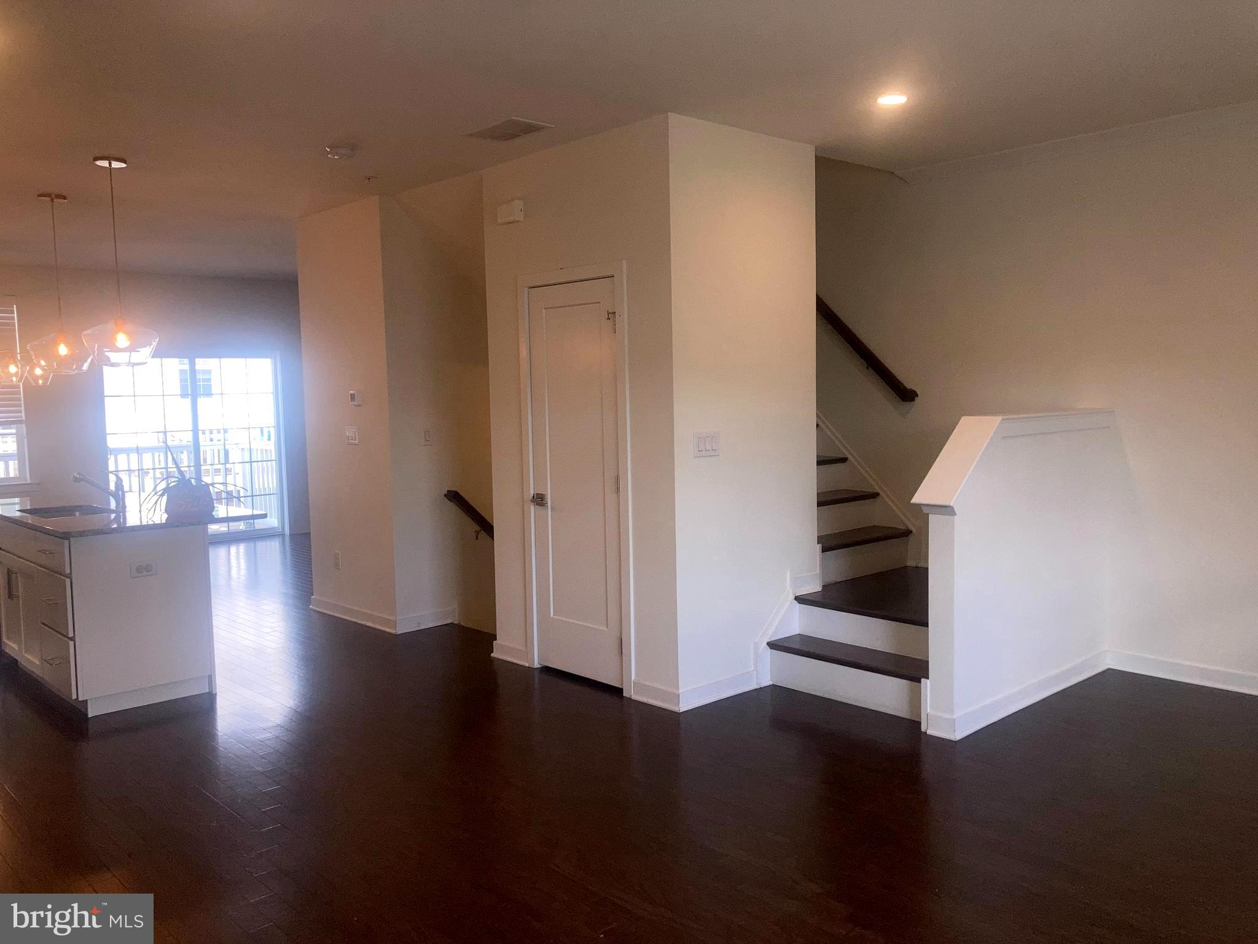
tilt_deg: -3.2
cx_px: 629
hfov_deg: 63.4
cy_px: 472
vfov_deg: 49.7
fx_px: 1018
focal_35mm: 28
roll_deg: +0.5
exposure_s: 1/120
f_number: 1.8
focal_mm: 3.99
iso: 25
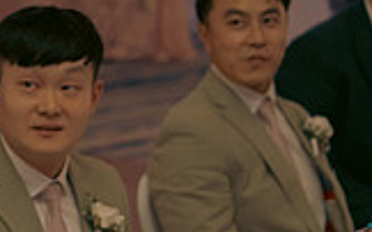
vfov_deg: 6.1
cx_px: -227
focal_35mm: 212
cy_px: -45
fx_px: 2148
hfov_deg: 9.5
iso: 2500
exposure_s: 1/160
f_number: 3.5
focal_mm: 58
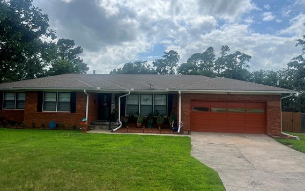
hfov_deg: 61.2
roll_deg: -1.0
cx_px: 153
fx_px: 258
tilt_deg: +2.9
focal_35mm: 31
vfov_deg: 40.6
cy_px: 85
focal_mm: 5.7
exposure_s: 1/8000
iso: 50
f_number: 1.5
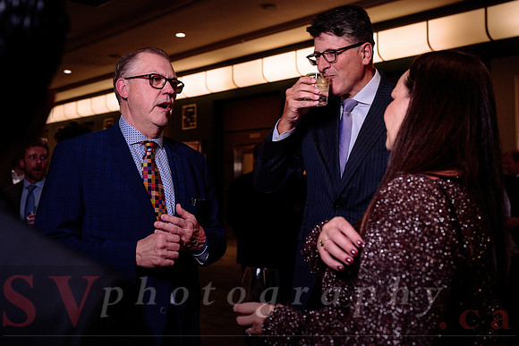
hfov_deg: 47.3
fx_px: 592
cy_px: 159
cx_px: 280
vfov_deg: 32.6
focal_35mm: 41
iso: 800
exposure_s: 1/100
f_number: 4
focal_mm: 38
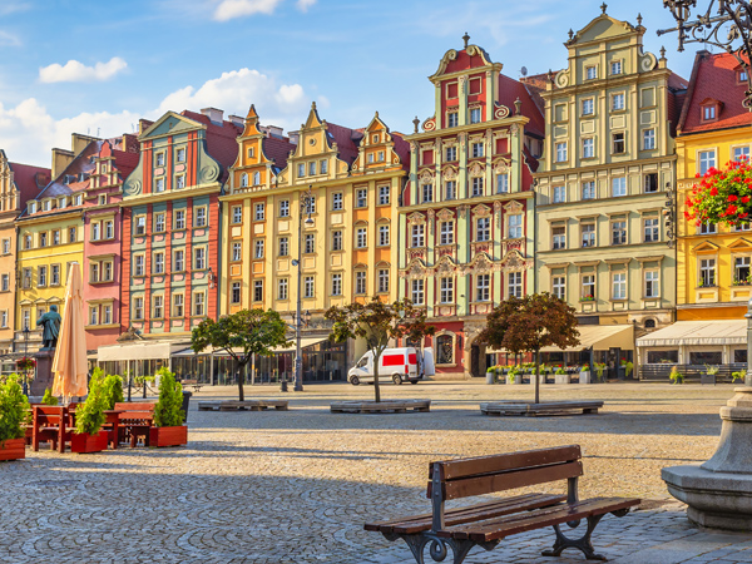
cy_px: 207
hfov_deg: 41.9
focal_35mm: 45
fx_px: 978
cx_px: 450
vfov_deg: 32.0
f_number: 10
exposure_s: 1/200
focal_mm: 24
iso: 160
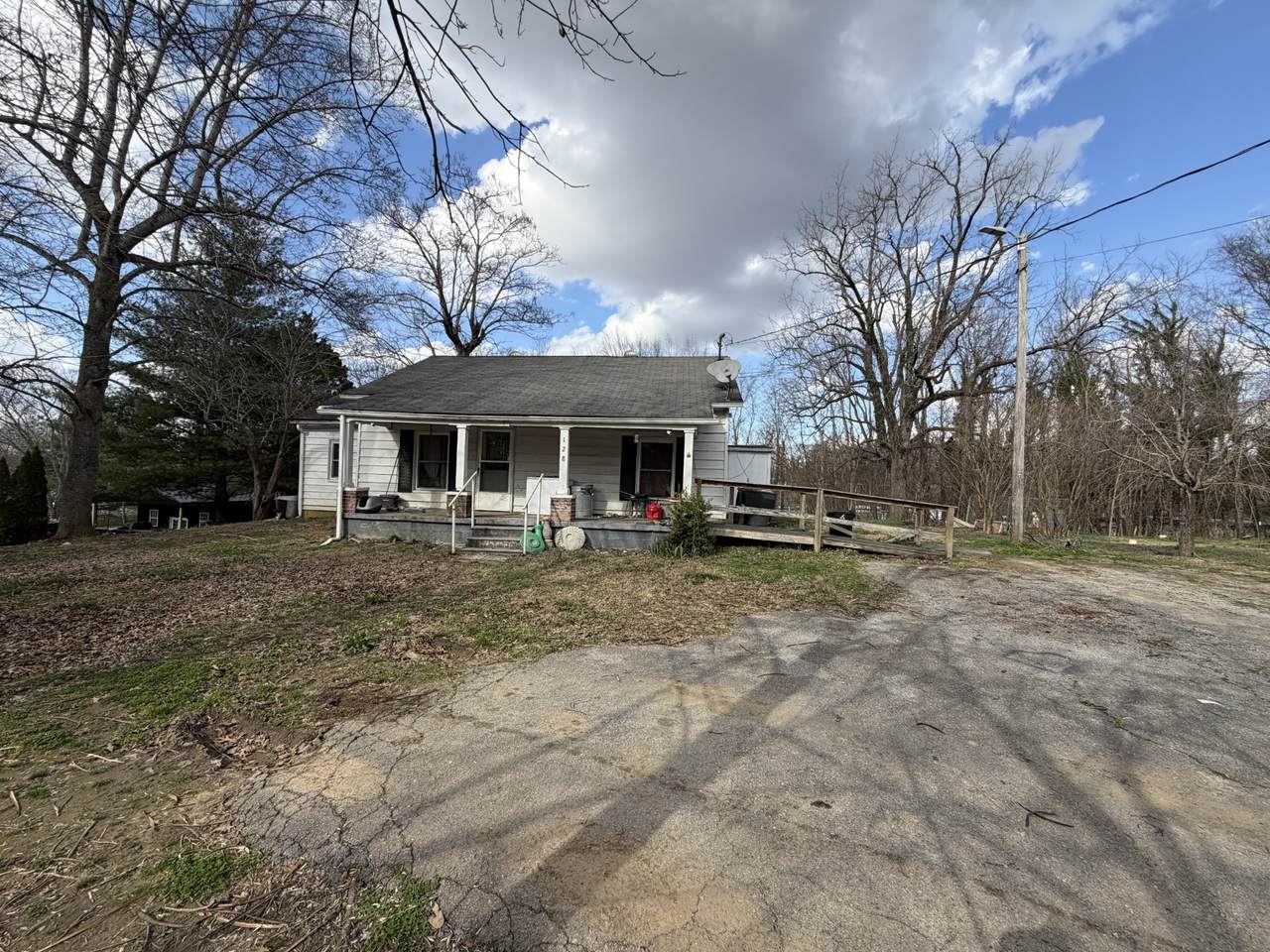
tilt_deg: +0.7
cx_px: 635
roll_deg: -2.4
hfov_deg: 102.1
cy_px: 476
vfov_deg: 85.7
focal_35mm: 14
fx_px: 514
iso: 40
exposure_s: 1/770
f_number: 2.2
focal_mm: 2.22
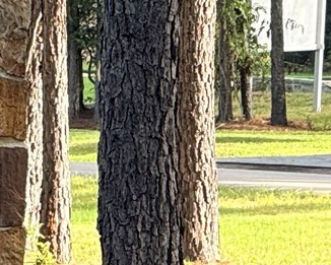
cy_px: 130
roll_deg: -1.7
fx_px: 7202
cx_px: -389
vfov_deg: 2.1
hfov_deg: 2.6
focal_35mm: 735
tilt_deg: -0.1
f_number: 2.8
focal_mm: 15.66
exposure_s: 1/224
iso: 64
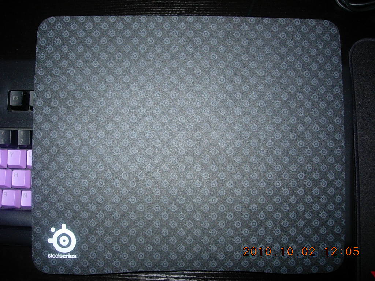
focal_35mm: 38
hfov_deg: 49.0
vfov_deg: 37.7
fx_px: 412
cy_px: 140
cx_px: 188
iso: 100
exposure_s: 1/64
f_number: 2.8
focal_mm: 7.8
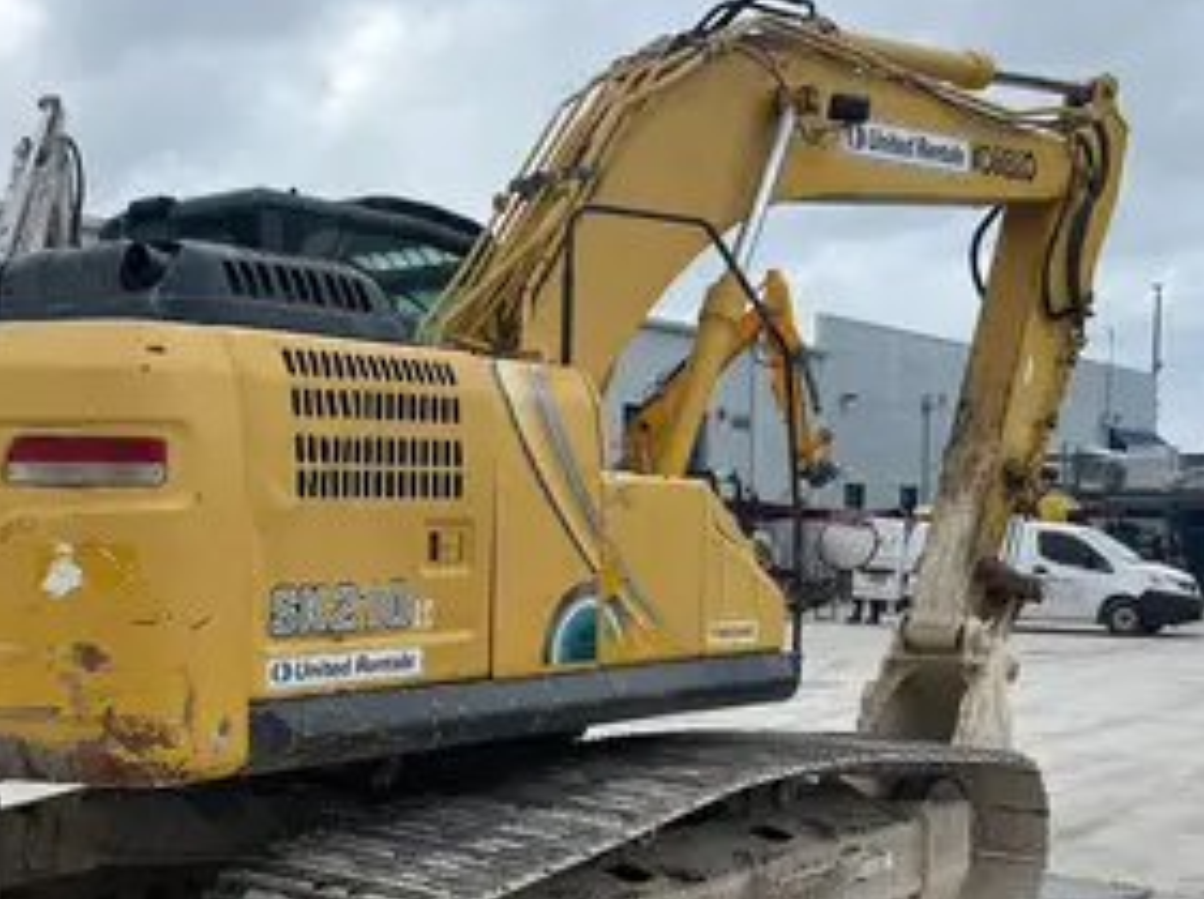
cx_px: 403
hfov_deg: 37.1
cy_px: 623
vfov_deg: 28.3
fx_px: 1772
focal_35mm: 51
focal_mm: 5.1
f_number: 1.6
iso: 50
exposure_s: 1/2222
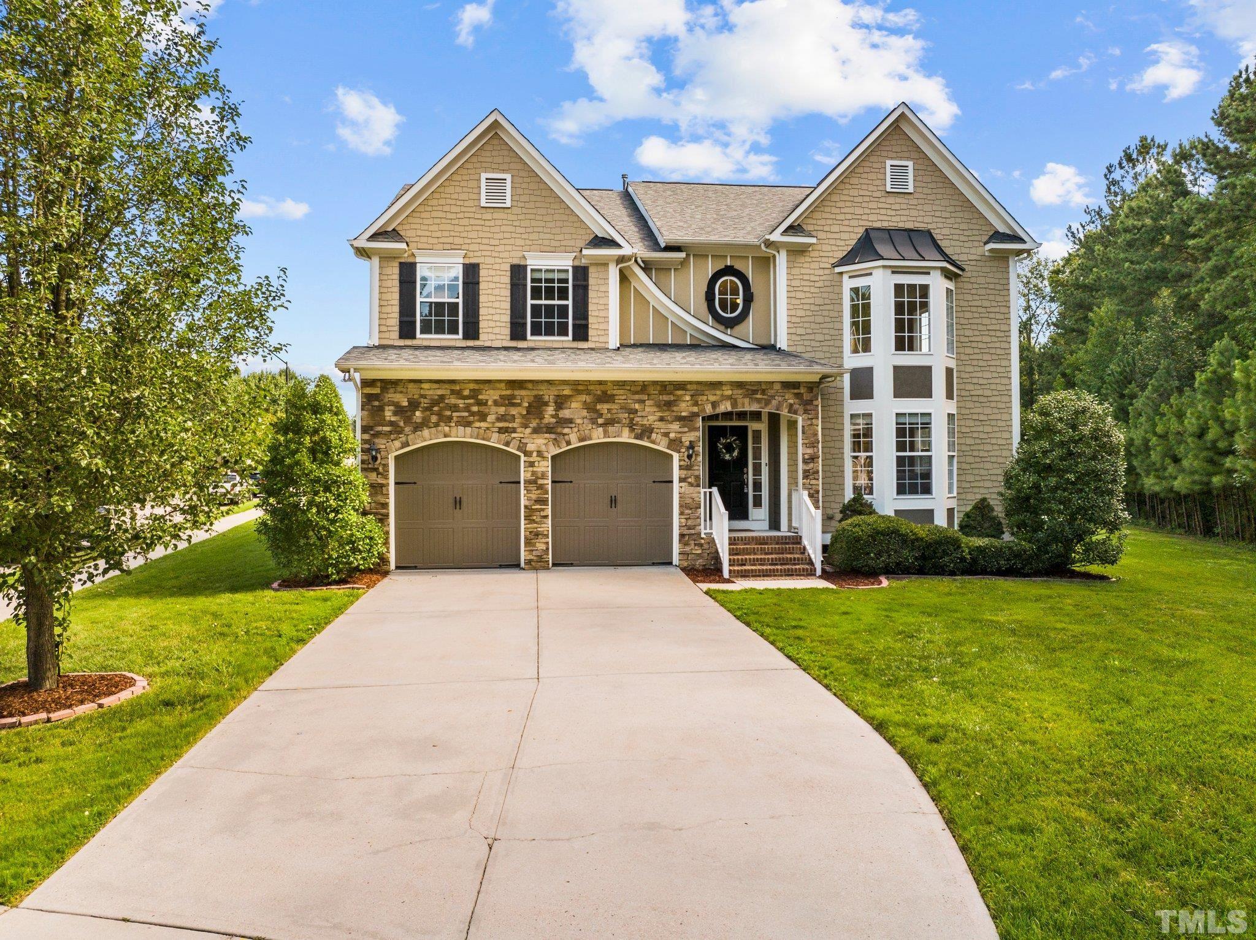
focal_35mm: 24
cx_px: 628
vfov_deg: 56.8
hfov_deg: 71.6
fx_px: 870
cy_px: 470
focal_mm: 12.29
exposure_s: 1/160
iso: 220
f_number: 2.8
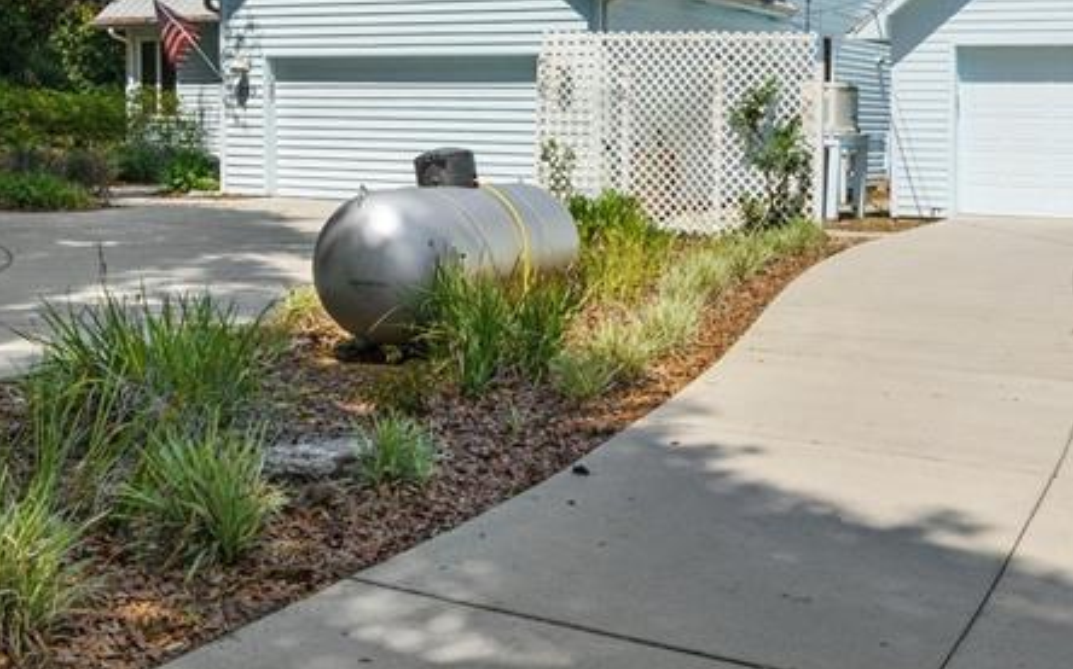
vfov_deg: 26.8
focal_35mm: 47
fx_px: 1374
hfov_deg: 42.6
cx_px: 609
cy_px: 123
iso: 320
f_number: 8
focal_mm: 20
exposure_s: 1/640
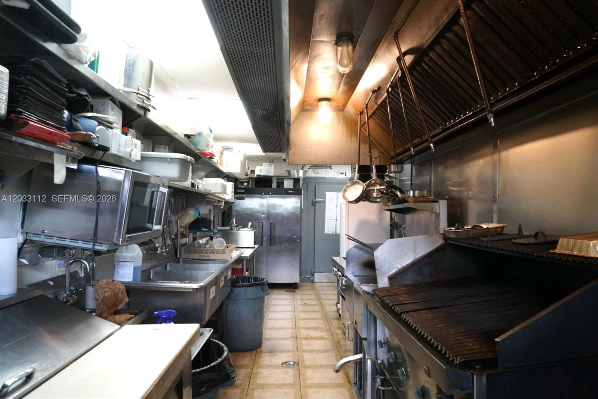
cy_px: 200
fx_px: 399
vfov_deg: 53.2
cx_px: 299
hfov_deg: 73.7
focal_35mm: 24
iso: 2500
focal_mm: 24
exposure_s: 1/50
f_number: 9
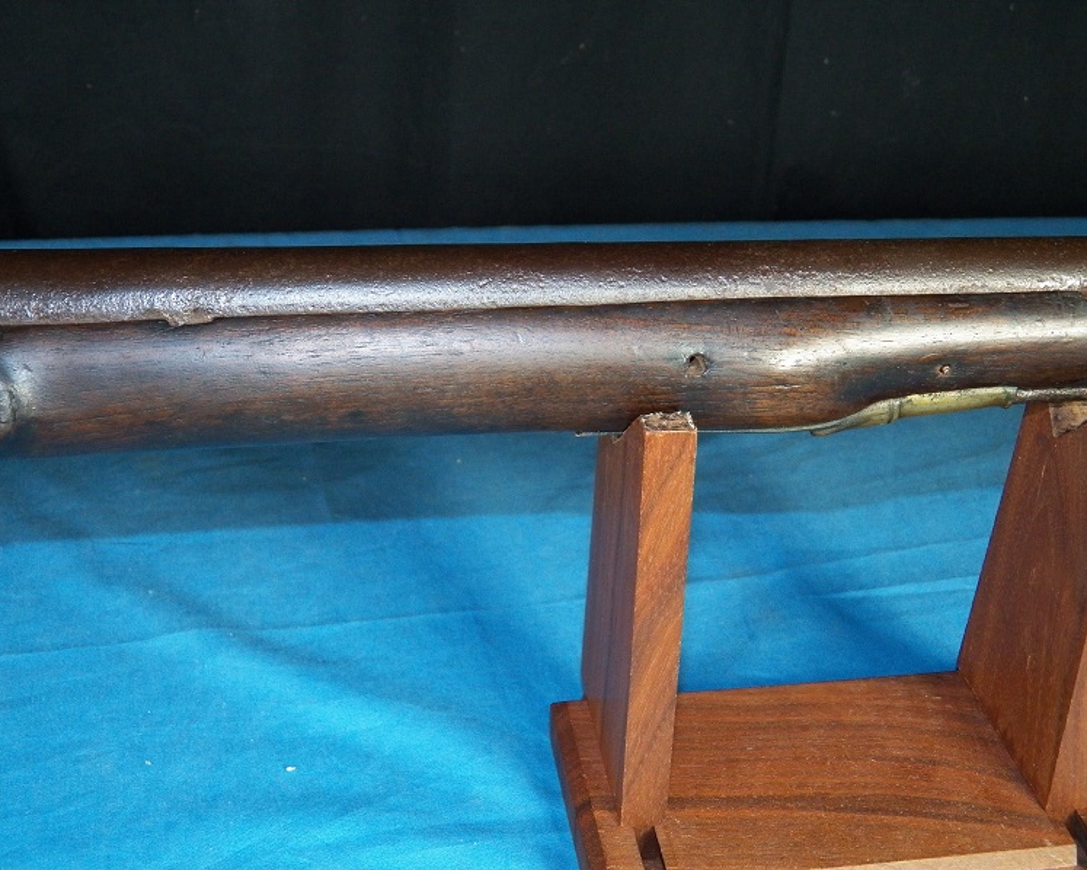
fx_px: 1480
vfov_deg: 32.8
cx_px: 509
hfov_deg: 40.3
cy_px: 435
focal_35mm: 46
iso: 400
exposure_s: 1/40
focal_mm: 7.9
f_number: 3.2
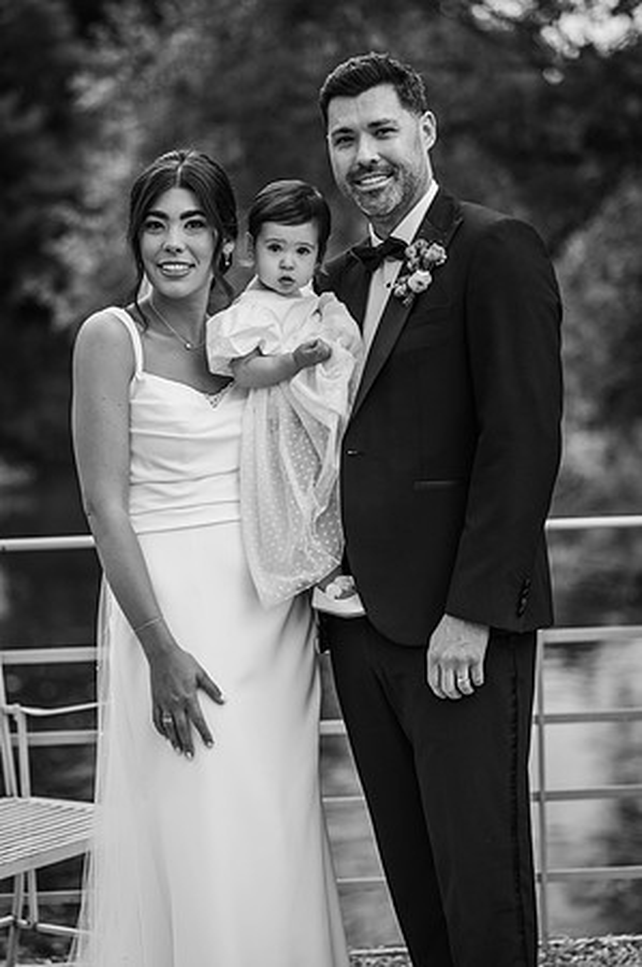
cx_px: 321
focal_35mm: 85
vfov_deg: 23.9
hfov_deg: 16.0
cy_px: 484
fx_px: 2279
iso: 100
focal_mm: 85
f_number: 2.2
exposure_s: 1/800
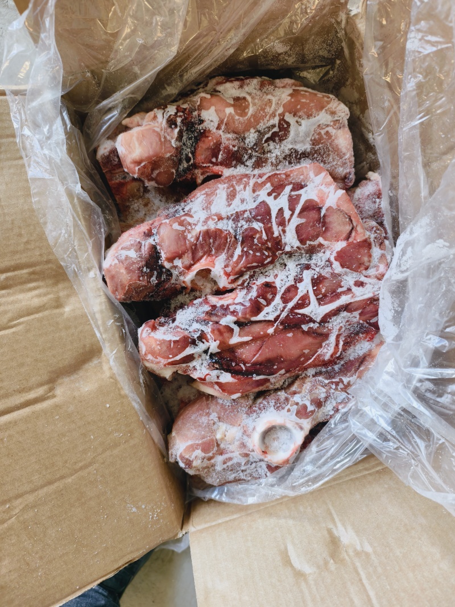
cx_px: 228
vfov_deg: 73.9
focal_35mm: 23
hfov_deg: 58.9
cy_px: 304
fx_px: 403
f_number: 1.57
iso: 213
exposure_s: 1/100
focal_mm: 6.54
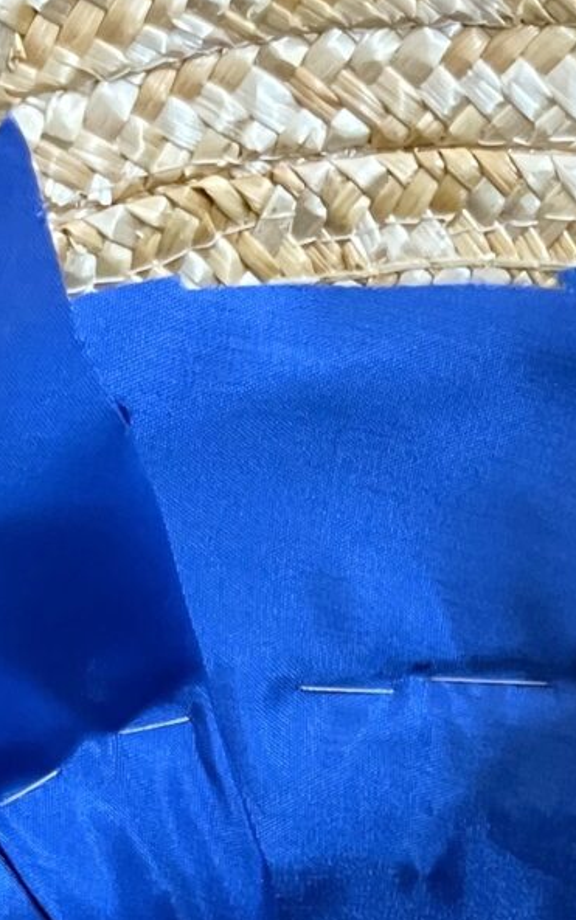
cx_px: 540
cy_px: 1525
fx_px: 2987
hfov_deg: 10.9
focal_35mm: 119
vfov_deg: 15.6
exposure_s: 1/60
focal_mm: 5.1
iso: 320
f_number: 1.6
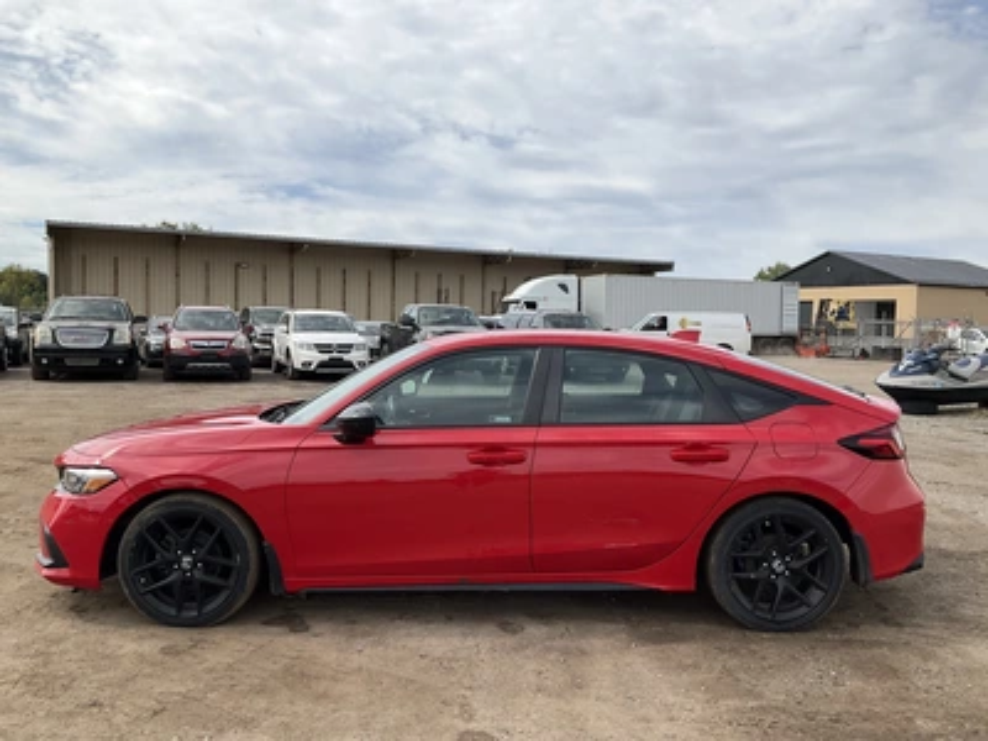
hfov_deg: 61.7
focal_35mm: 29
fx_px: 828
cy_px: 370
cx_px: 494
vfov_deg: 48.2
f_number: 1.8
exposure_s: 1/2320
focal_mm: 3
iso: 25
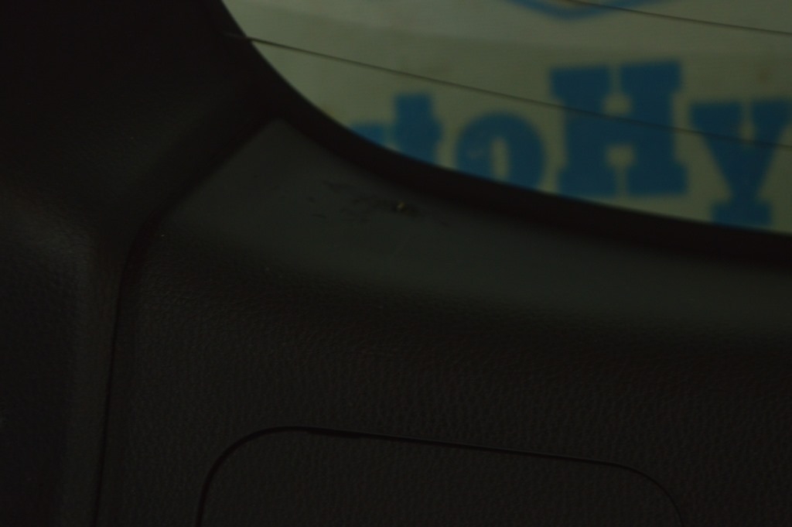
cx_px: 396
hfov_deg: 24.6
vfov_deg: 16.5
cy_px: 264
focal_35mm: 82
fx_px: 1813
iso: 400
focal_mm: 55
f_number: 5.6
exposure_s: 1/20
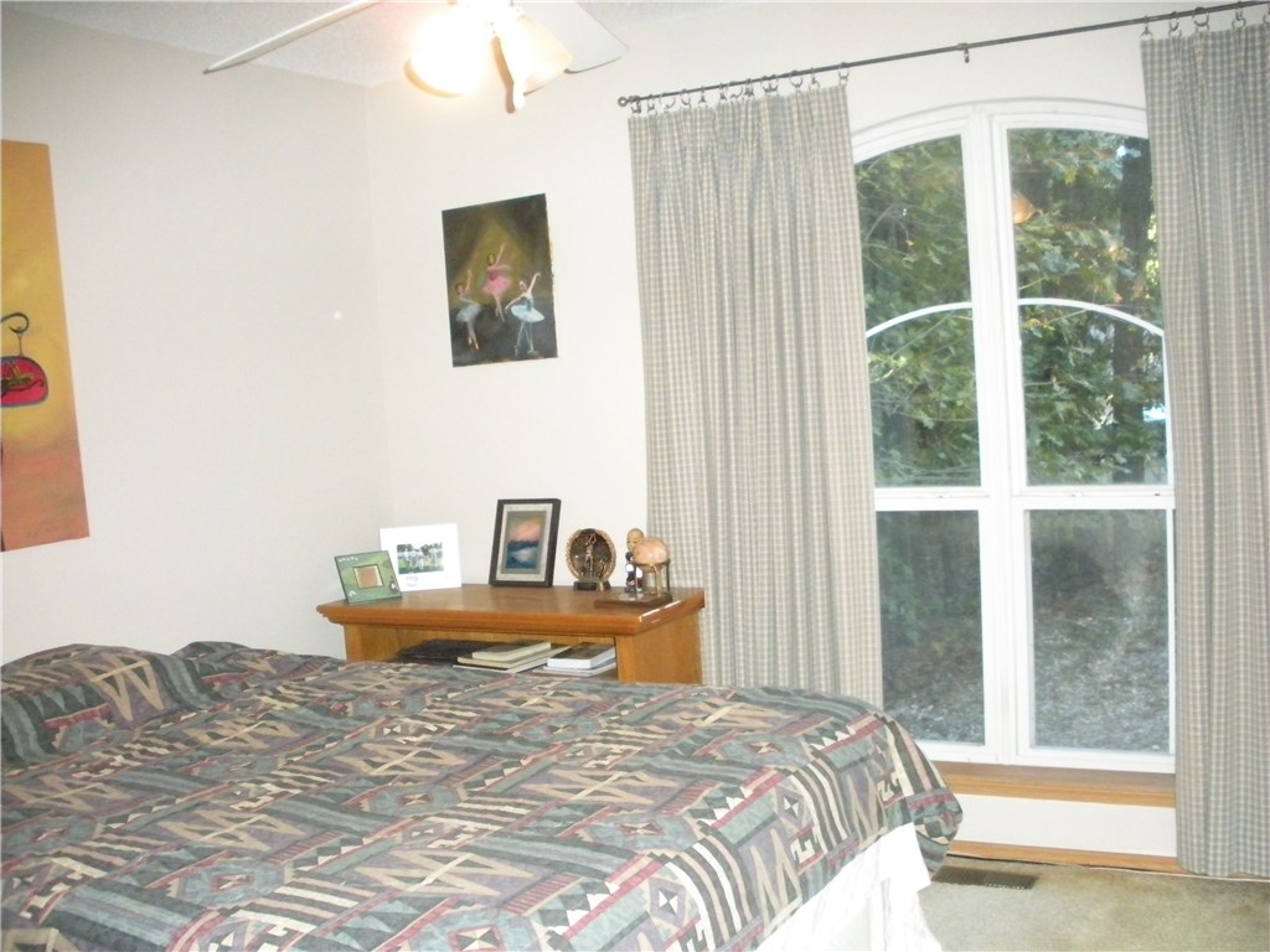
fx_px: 1284
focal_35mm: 35
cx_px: 635
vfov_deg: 40.7
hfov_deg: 52.6
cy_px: 476
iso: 800
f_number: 3.5
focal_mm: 6.3
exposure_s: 1/60
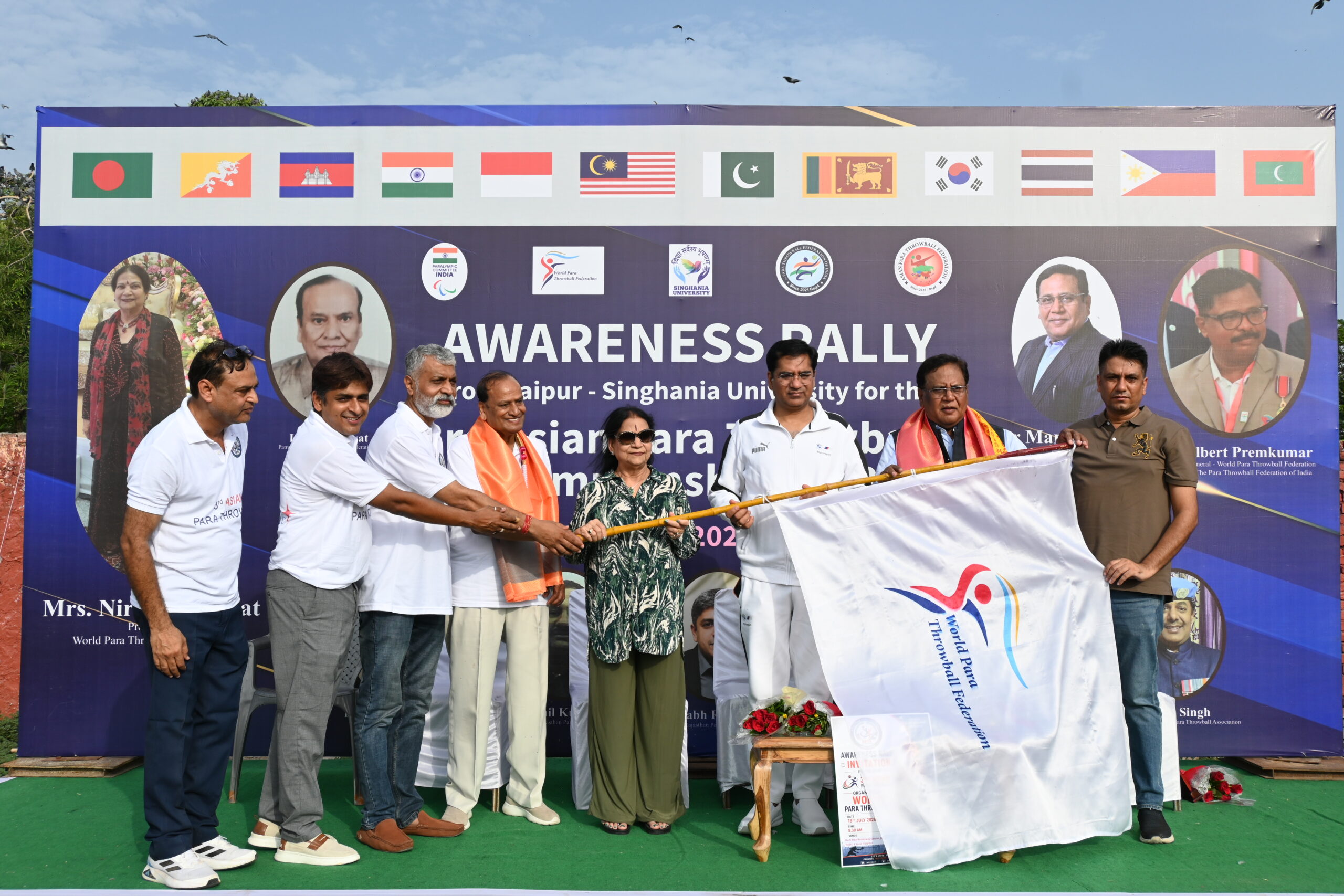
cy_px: 448
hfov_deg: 55.1
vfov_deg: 38.4
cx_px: 672
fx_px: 1288
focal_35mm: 34
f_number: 7.1
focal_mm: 23
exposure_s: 1/400
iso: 100
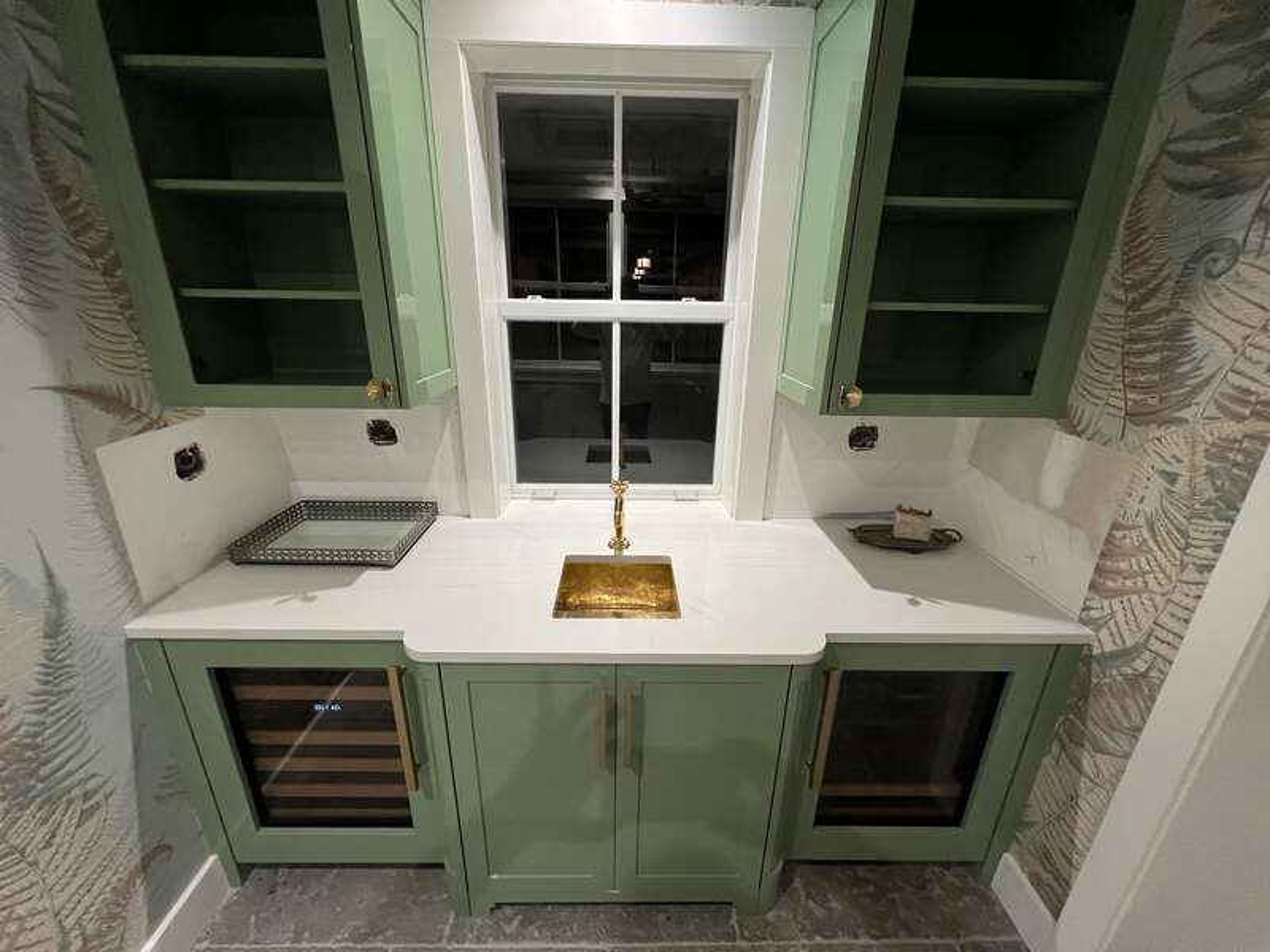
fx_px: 477
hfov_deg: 106.2
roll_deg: -1.4
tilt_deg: -19.9
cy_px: 476
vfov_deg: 89.9
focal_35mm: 13
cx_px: 635
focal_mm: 1.57
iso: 250
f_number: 1.8
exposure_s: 1/86
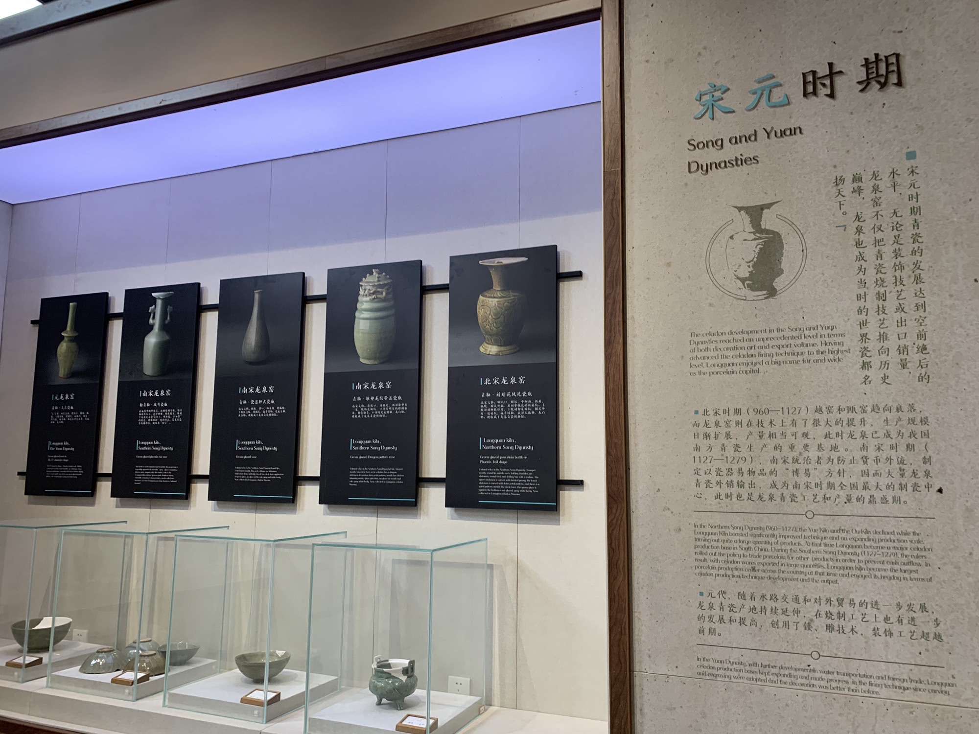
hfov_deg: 67.3
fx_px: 735
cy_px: 367
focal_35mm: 26
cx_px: 490
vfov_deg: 53.1
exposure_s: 1/100
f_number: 1.8
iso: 80
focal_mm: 4.25
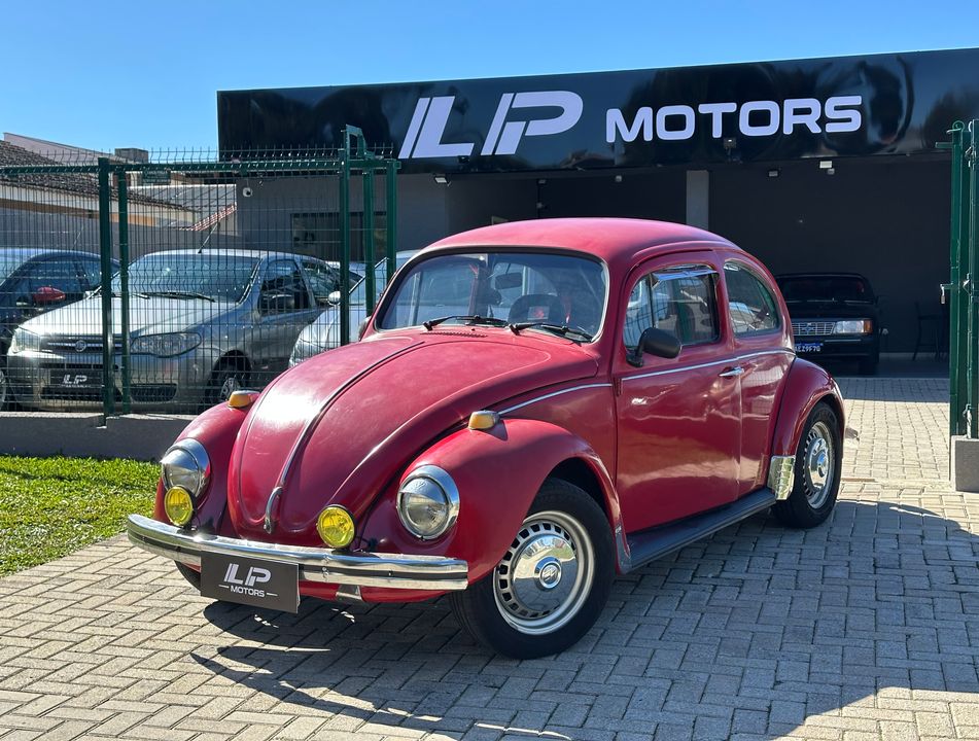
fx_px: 1362
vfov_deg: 30.4
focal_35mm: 48
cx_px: 490
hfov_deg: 39.5
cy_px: 370
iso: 64
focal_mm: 6.86
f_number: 1.78
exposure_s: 1/1395
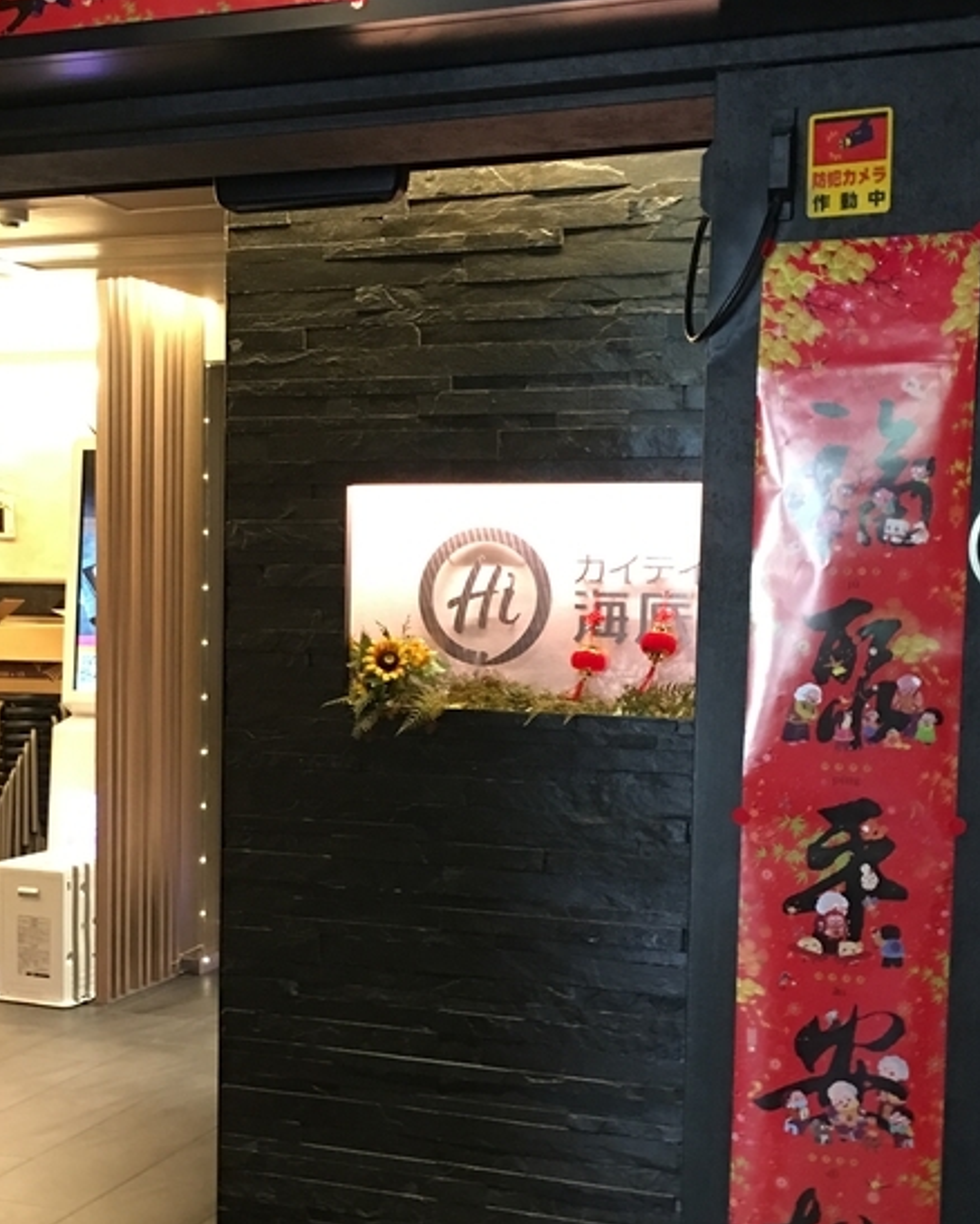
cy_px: 754
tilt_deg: -3.7
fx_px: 1920
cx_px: 291
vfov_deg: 35.2
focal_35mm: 53
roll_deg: -0.5
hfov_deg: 28.4
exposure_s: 1/10
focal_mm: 4.15
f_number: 2.2
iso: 100
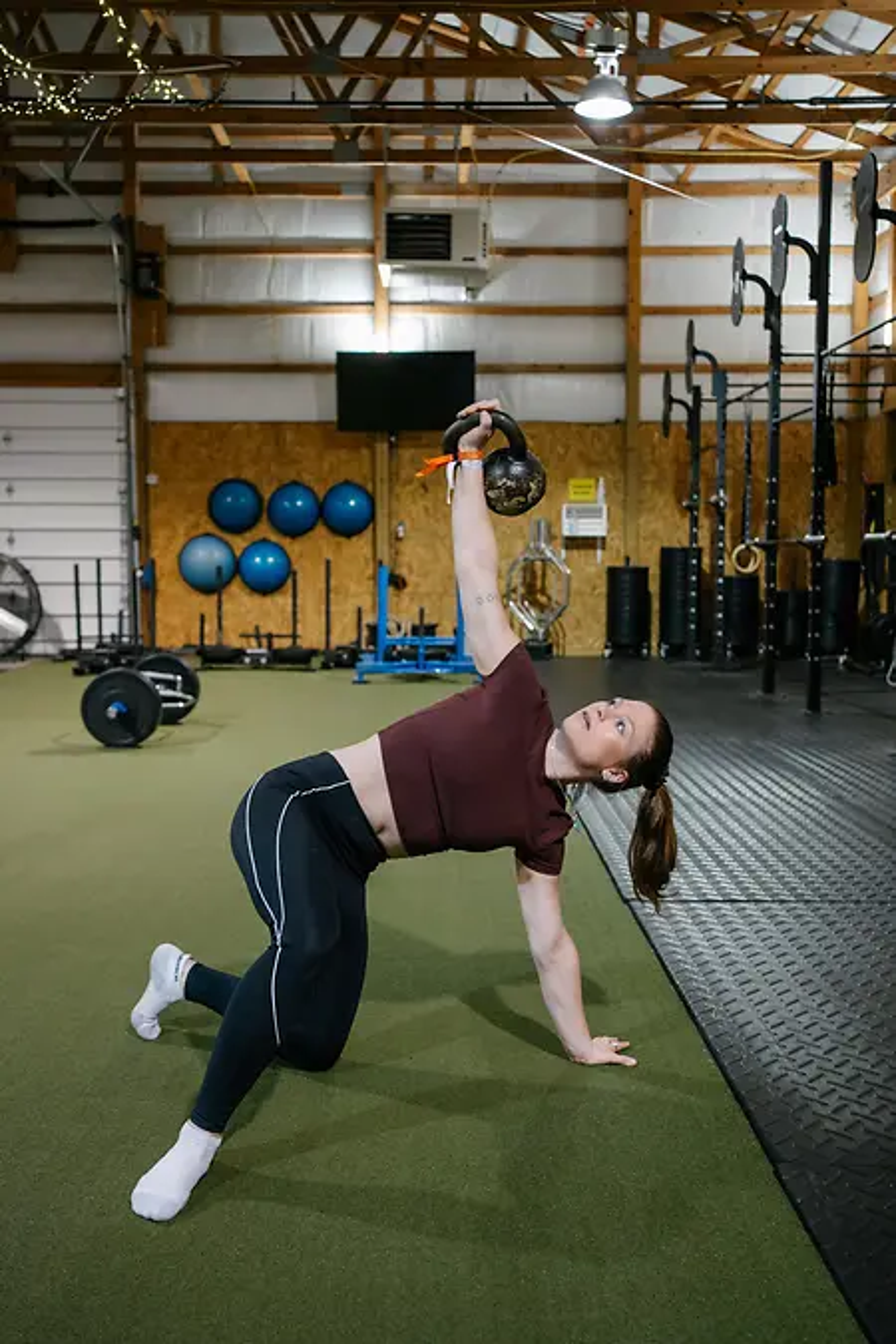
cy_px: 672
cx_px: 448
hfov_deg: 37.9
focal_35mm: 35
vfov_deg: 54.4
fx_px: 1307
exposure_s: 1/100
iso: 2000
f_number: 3.2
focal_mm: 35
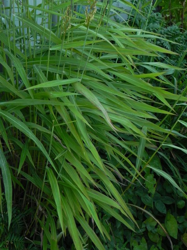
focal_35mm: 85
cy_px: 125
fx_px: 612
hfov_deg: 17.4
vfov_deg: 23.0
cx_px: 94
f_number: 4.5
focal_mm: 15.1
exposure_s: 1/5
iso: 160
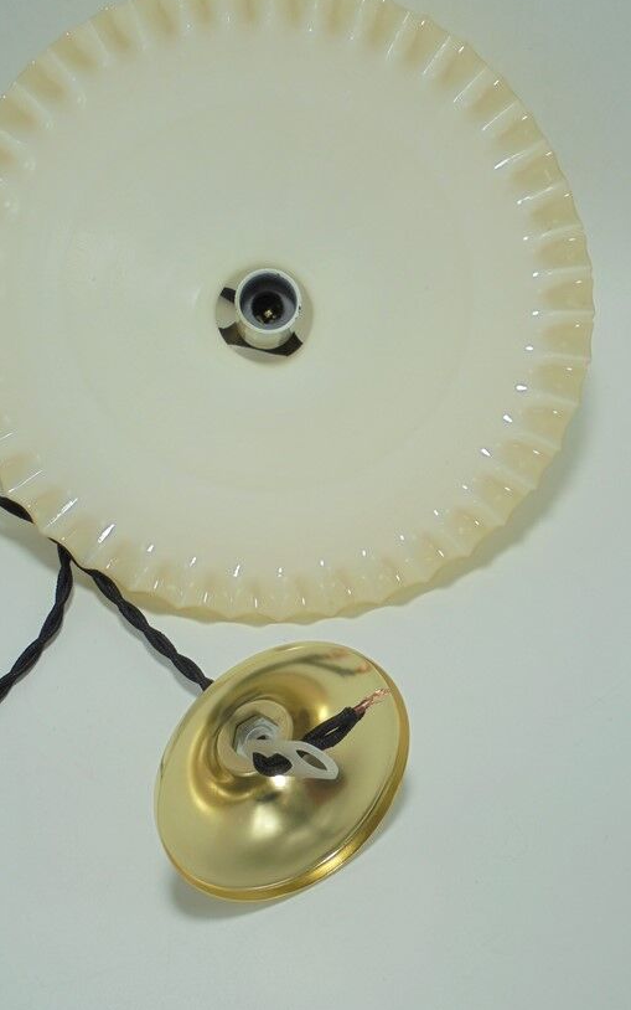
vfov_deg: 56.6
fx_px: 935
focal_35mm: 34
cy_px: 470
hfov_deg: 37.3
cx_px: 297
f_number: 3.7
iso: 100
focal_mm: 5.3
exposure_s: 1/100
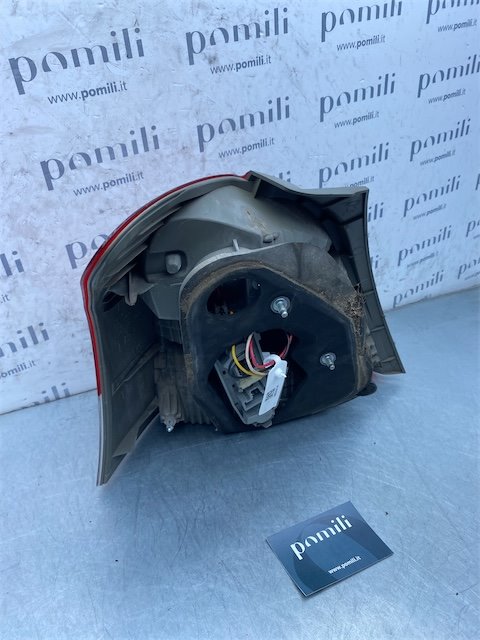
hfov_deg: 53.1
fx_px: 481
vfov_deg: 67.3
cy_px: 320
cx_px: 240
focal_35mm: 26
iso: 32
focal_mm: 4.25
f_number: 1.8
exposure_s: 1/588
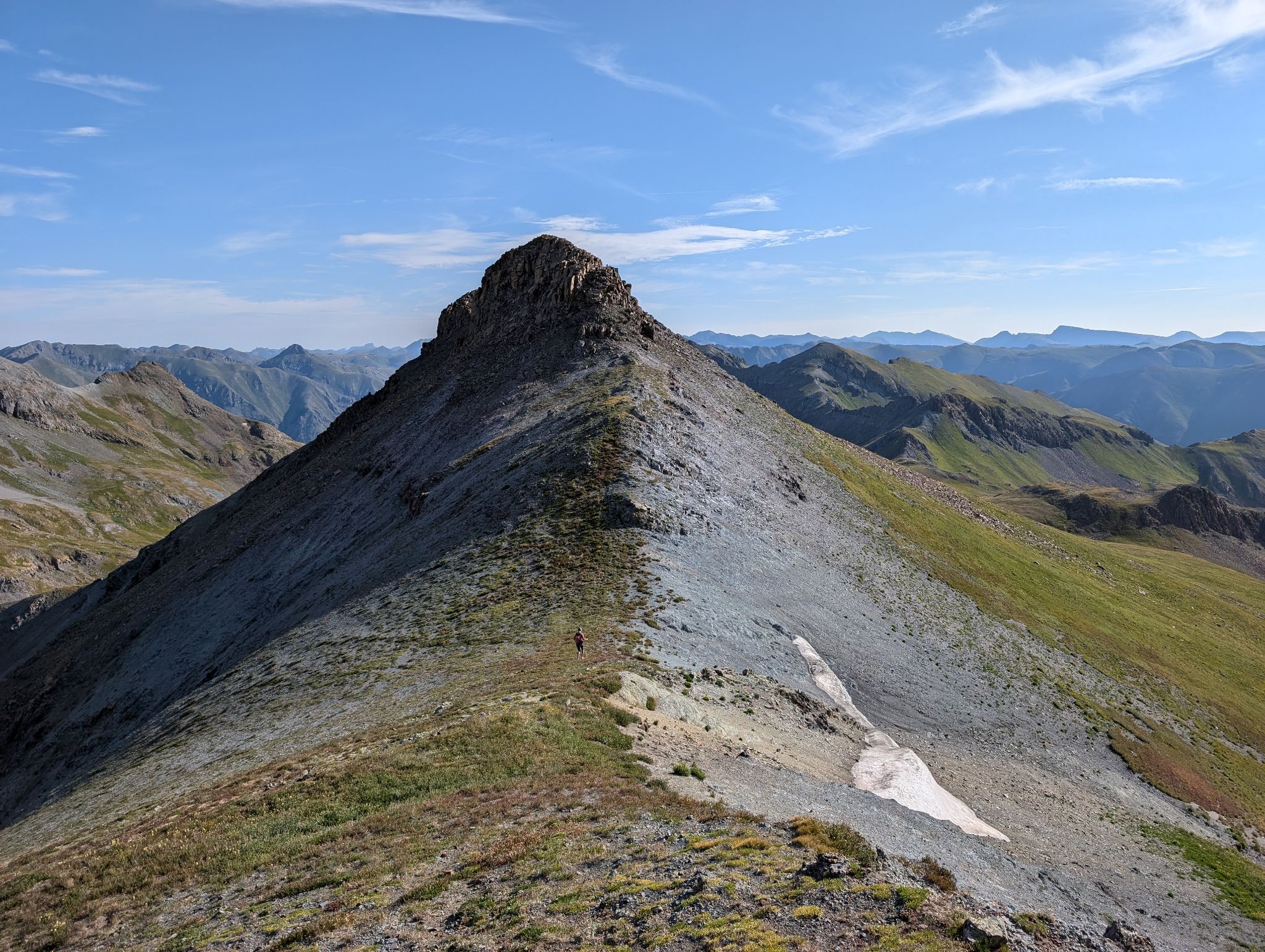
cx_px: 632
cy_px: 476
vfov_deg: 56.9
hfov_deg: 71.5
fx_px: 878
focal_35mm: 24
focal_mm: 6.9
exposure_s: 1/1637
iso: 19
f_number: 1.68
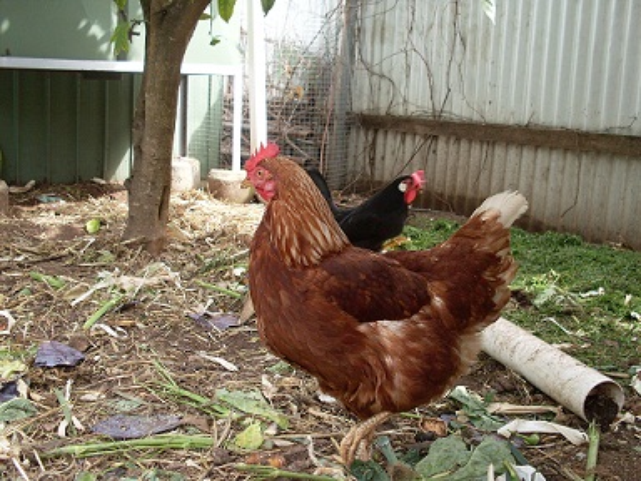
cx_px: 320
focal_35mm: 38
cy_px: 240
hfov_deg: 49.0
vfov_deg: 37.7
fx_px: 704
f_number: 2.8
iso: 80
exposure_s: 1/180
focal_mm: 6.3
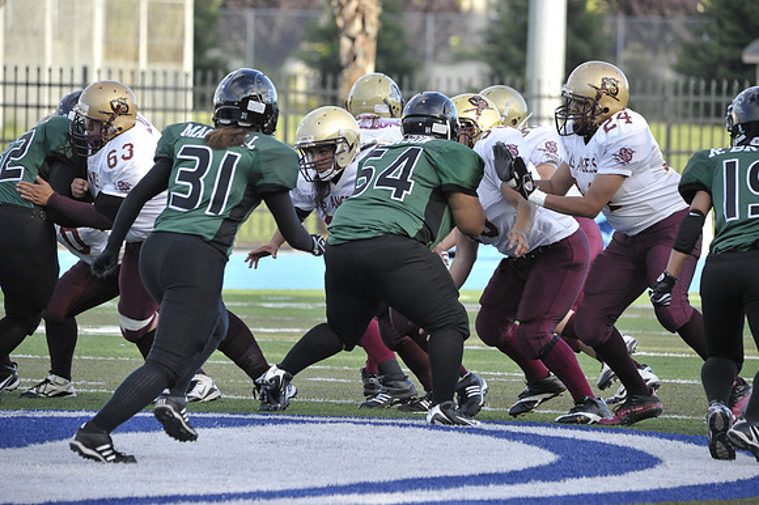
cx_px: 380
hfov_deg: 4.6
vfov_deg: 3.1
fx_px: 9482
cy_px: 252
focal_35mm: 450
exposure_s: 1/1000
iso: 4000
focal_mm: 450
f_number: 10
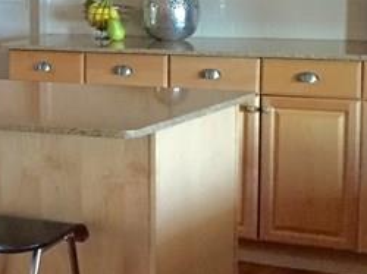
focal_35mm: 119
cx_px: -203
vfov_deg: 12.4
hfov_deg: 15.2
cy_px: 92
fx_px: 1260
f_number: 2.2
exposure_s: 1/20
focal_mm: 4.15
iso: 250
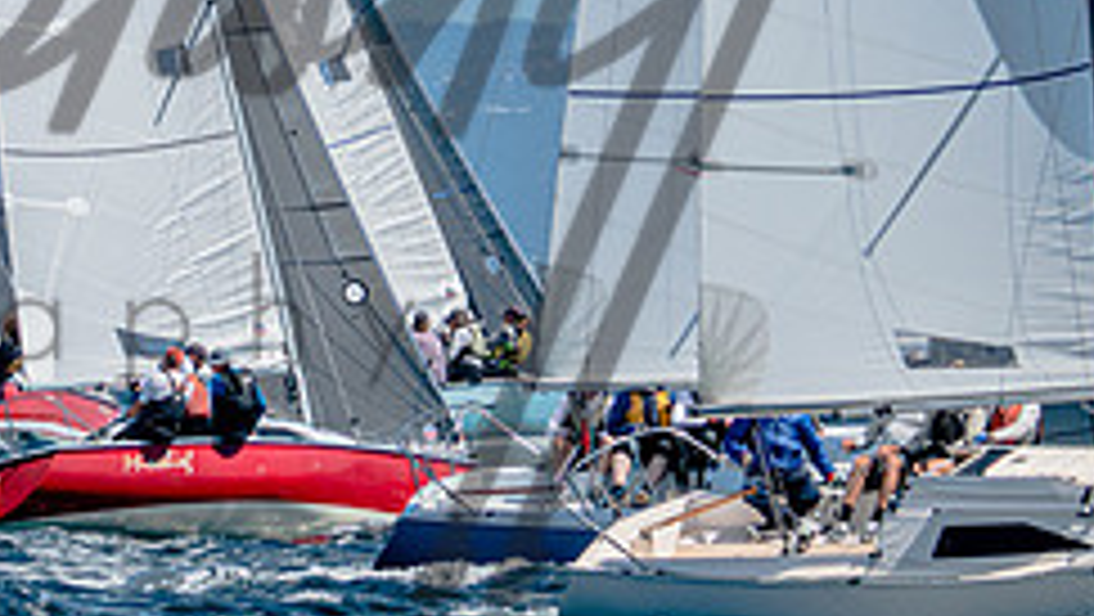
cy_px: -16
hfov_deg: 3.5
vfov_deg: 2.0
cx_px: 216
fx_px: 17966
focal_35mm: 619
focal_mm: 165
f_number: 5
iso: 200
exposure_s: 1/2000
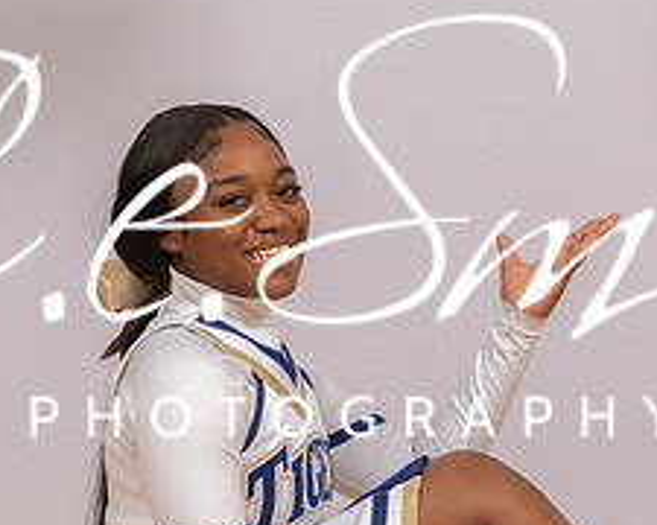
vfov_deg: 6.9
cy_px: 304
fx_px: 4375
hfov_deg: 8.6
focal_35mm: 225
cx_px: 430
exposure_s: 1/250
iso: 400
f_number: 8
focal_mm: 68
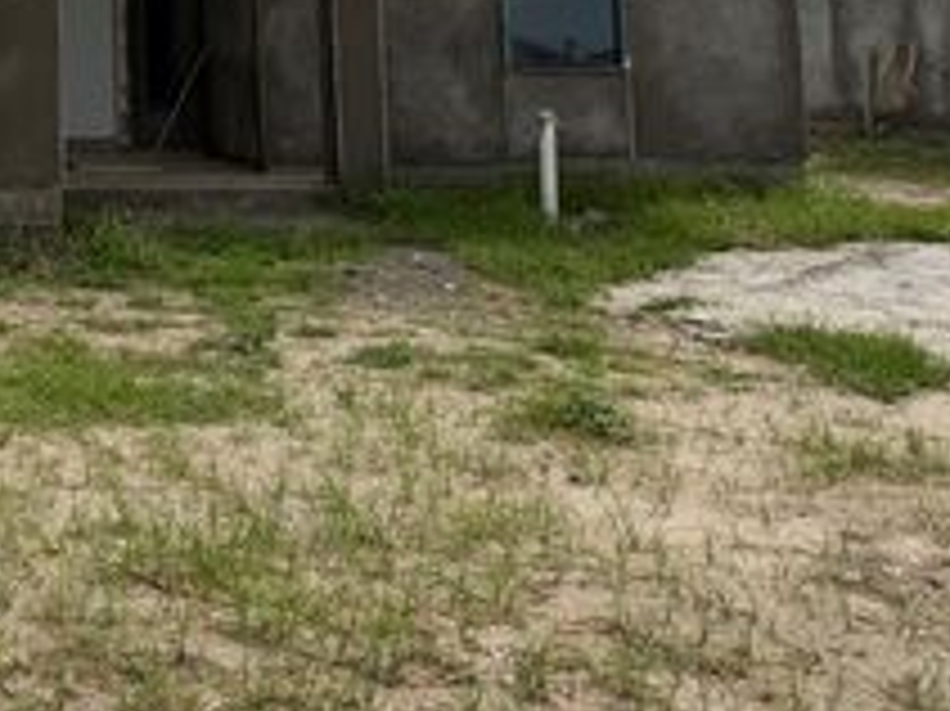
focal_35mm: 57
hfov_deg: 30.0
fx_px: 1563
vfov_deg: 23.6
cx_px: -117
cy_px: -119
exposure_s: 1/8130
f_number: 1.78
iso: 80
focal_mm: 6.76
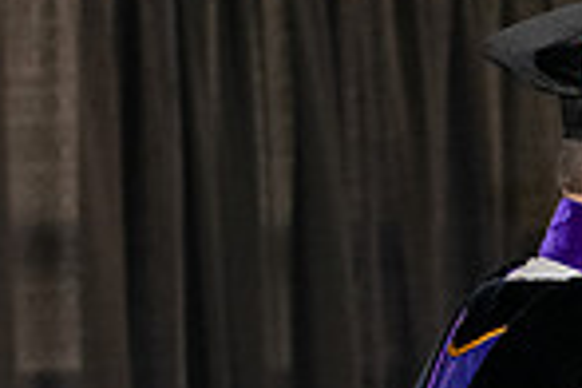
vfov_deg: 5.0
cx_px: 1045
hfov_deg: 7.3
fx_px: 4462
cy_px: 485
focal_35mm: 276
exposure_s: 1/200
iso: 2500
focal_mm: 70
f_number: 5
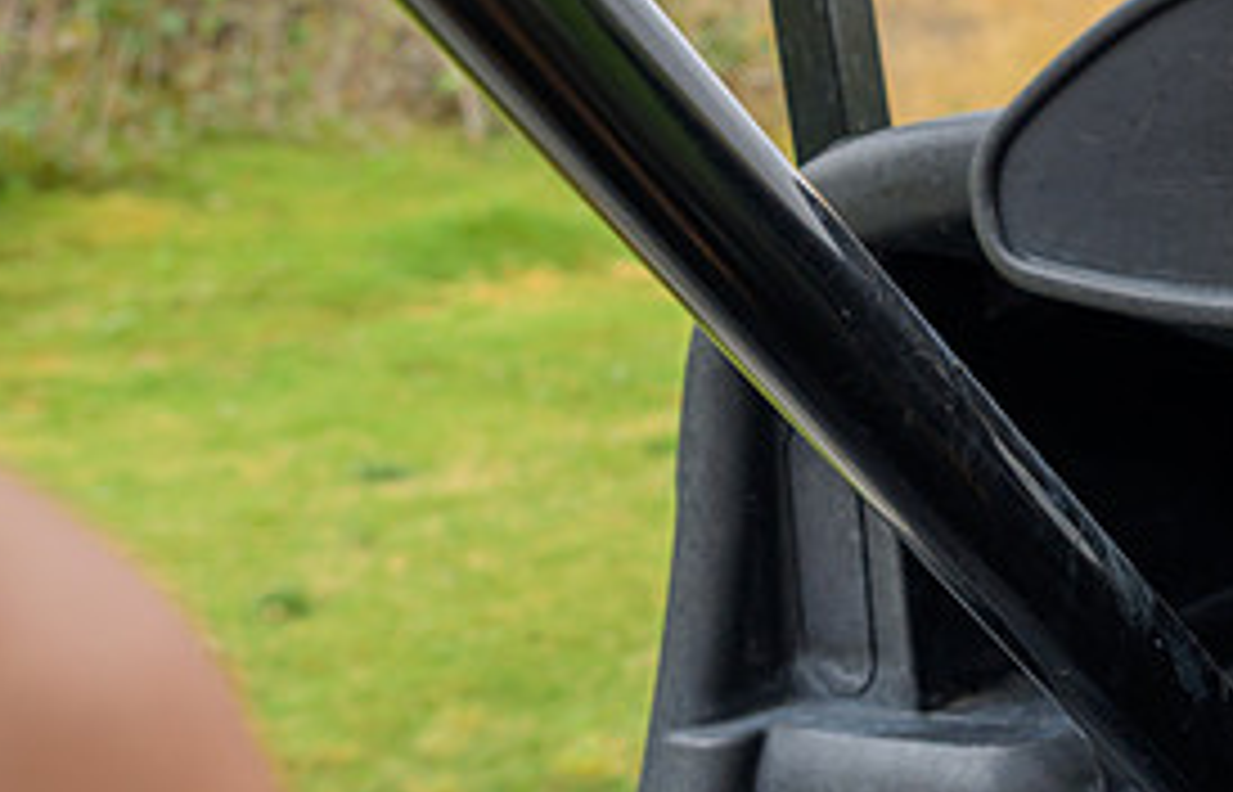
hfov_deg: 31.2
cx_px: 1115
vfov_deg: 20.7
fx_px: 2100
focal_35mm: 62
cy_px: 16
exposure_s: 1/200
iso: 100
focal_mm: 24
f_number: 4
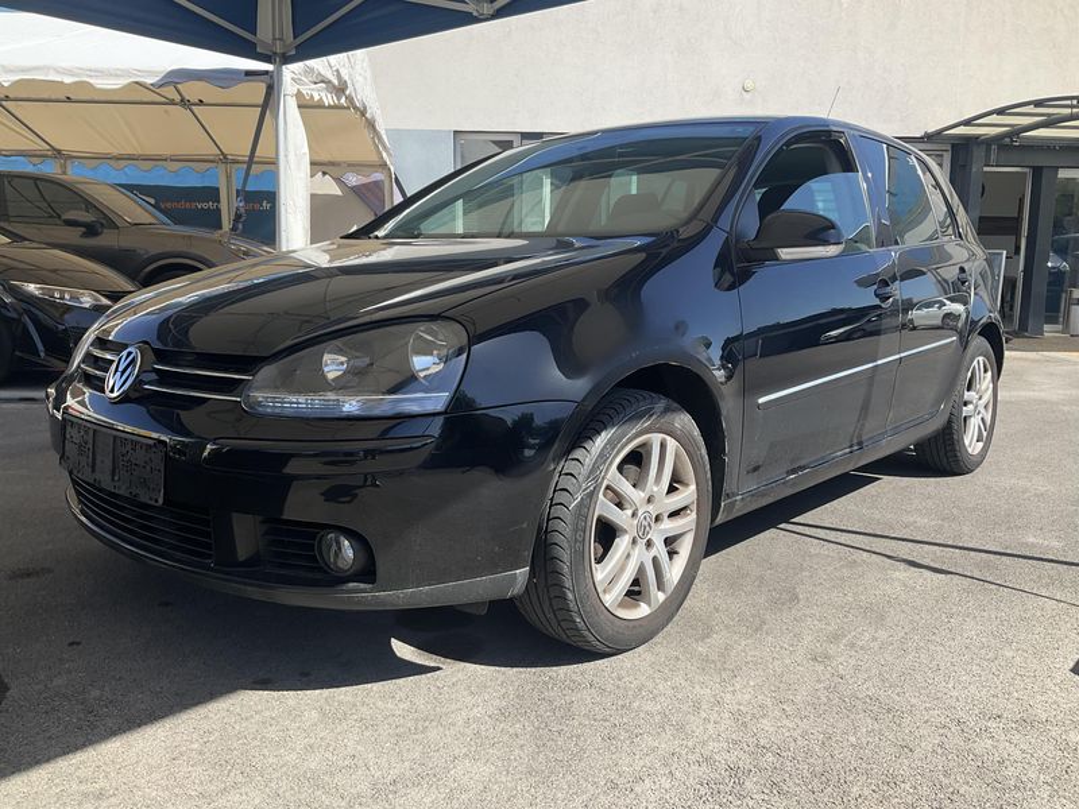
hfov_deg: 61.7
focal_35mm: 29
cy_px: 404
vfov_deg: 48.2
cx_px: 540
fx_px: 904
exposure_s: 1/1035
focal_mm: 3
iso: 25
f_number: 1.8
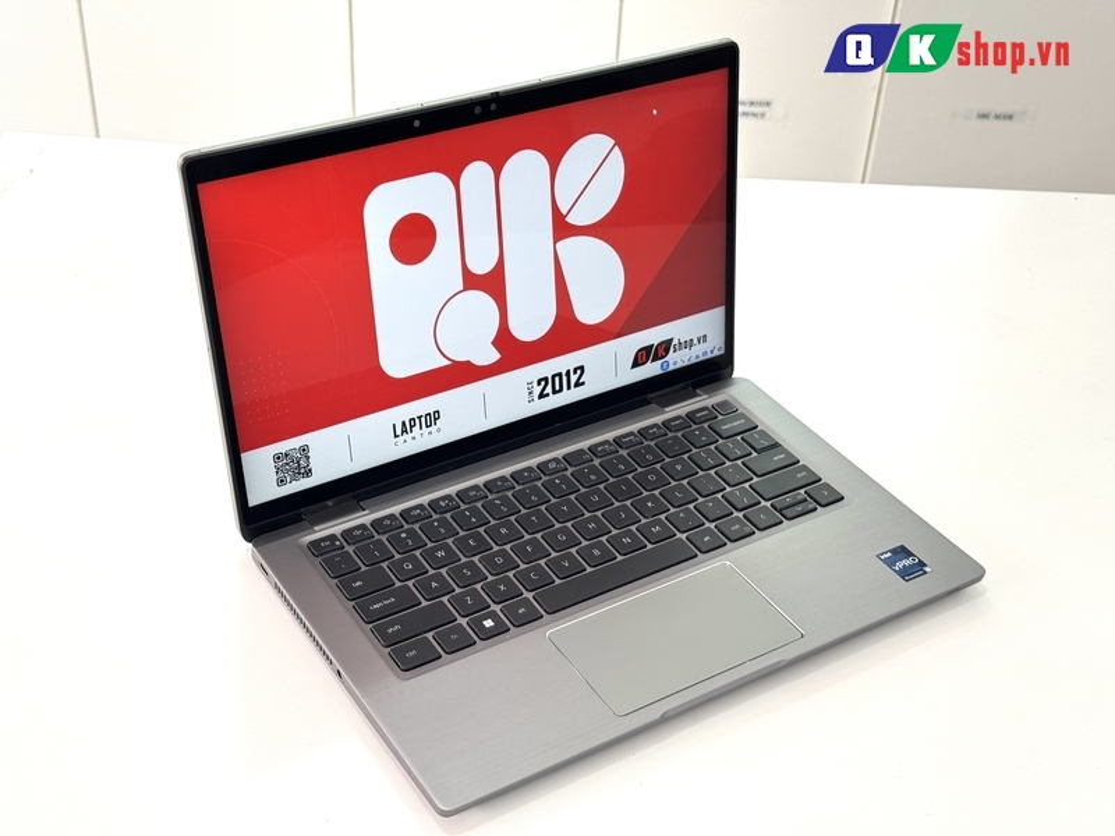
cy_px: 418
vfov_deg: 30.3
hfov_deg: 39.7
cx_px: 558
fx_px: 1546
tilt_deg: -36.3
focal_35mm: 48
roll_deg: -2.2
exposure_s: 1/120
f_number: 1.78
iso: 100
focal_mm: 6.76
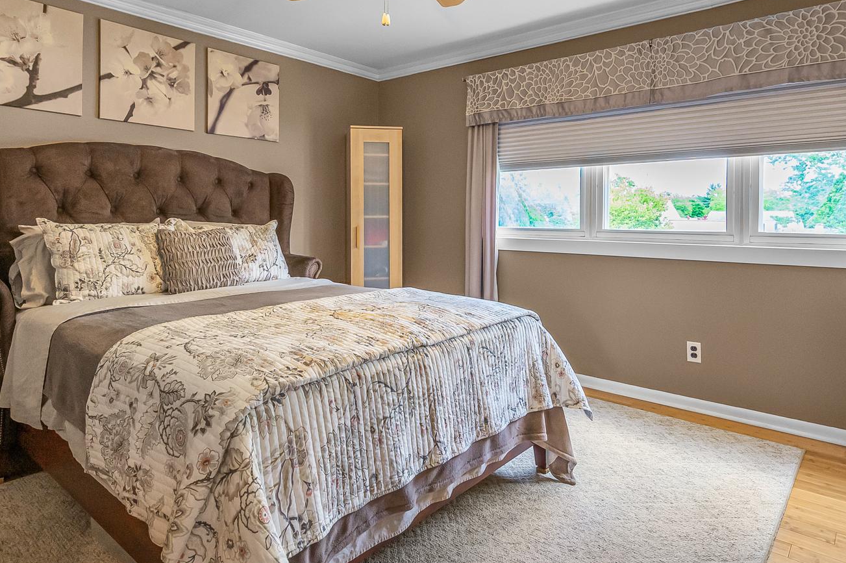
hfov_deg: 78.5
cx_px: 395
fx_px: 517
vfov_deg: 56.7
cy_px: 225
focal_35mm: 22
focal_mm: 14
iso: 1600
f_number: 8
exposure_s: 1/80
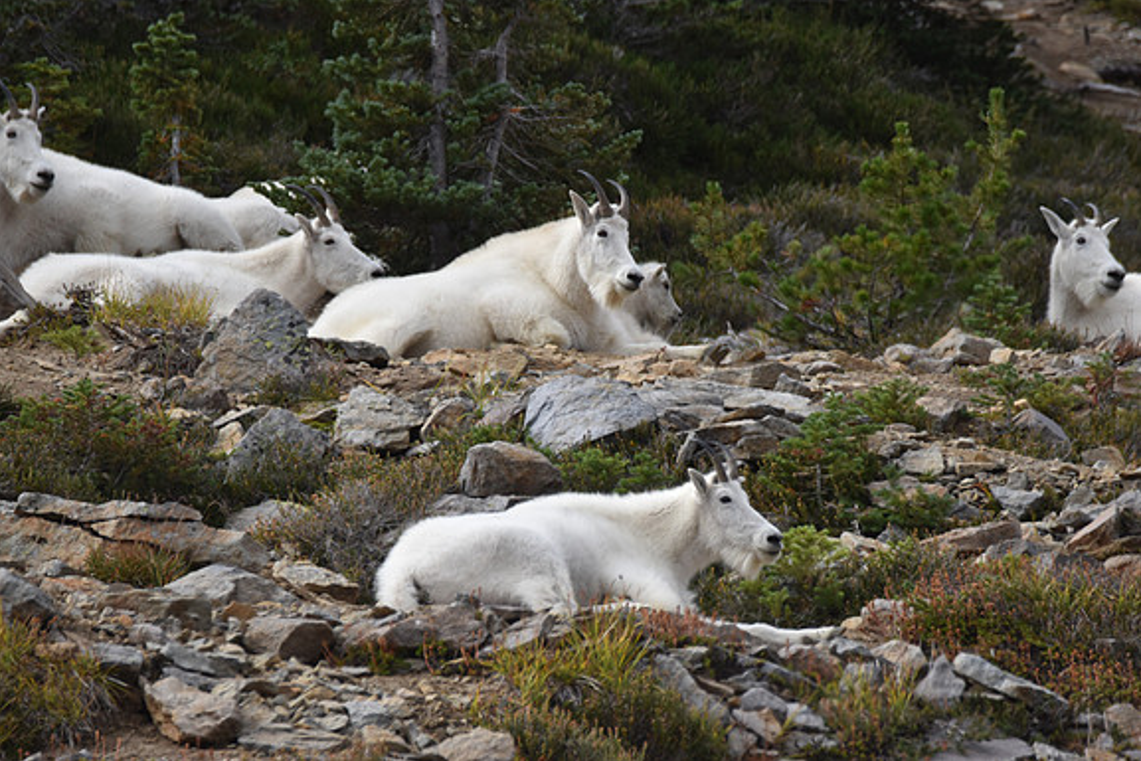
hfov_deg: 2.5
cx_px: 571
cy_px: 380
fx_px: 26280
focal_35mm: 829
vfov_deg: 1.7
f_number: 6.3
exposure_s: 1/640
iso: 200
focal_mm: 550
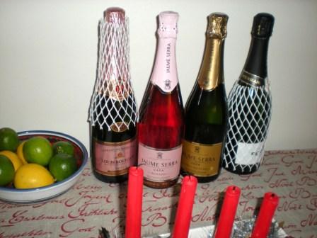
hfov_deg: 49.0
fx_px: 348
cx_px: 158
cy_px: 119
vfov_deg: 37.7
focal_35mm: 38
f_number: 3.1
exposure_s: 1/60
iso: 64
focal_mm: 6.3
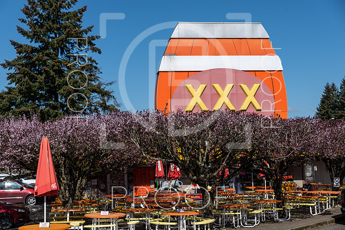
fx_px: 498
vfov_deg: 26.0
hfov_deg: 38.2
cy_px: 115
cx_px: 172
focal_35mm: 52
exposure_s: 1/800
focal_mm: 52
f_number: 6.3
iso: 100
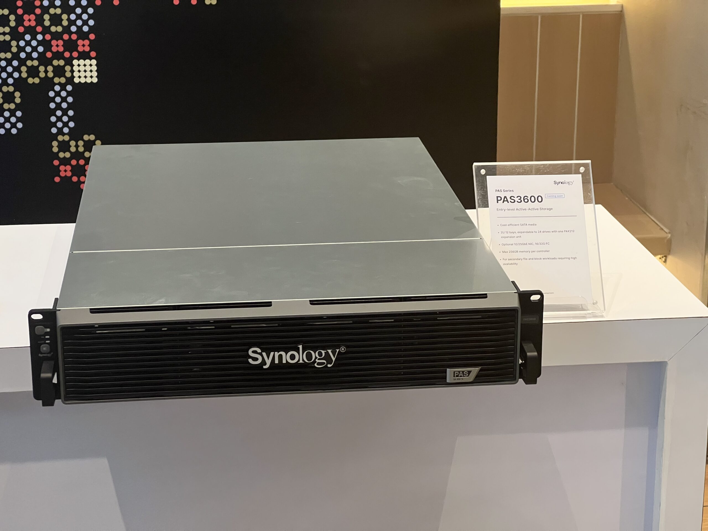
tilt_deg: -17.5
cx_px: 354
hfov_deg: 25.3
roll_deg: -0.5
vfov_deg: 19.1
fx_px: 1575
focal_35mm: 77
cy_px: 266
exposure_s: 1/50
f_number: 2.8
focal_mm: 9
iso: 400
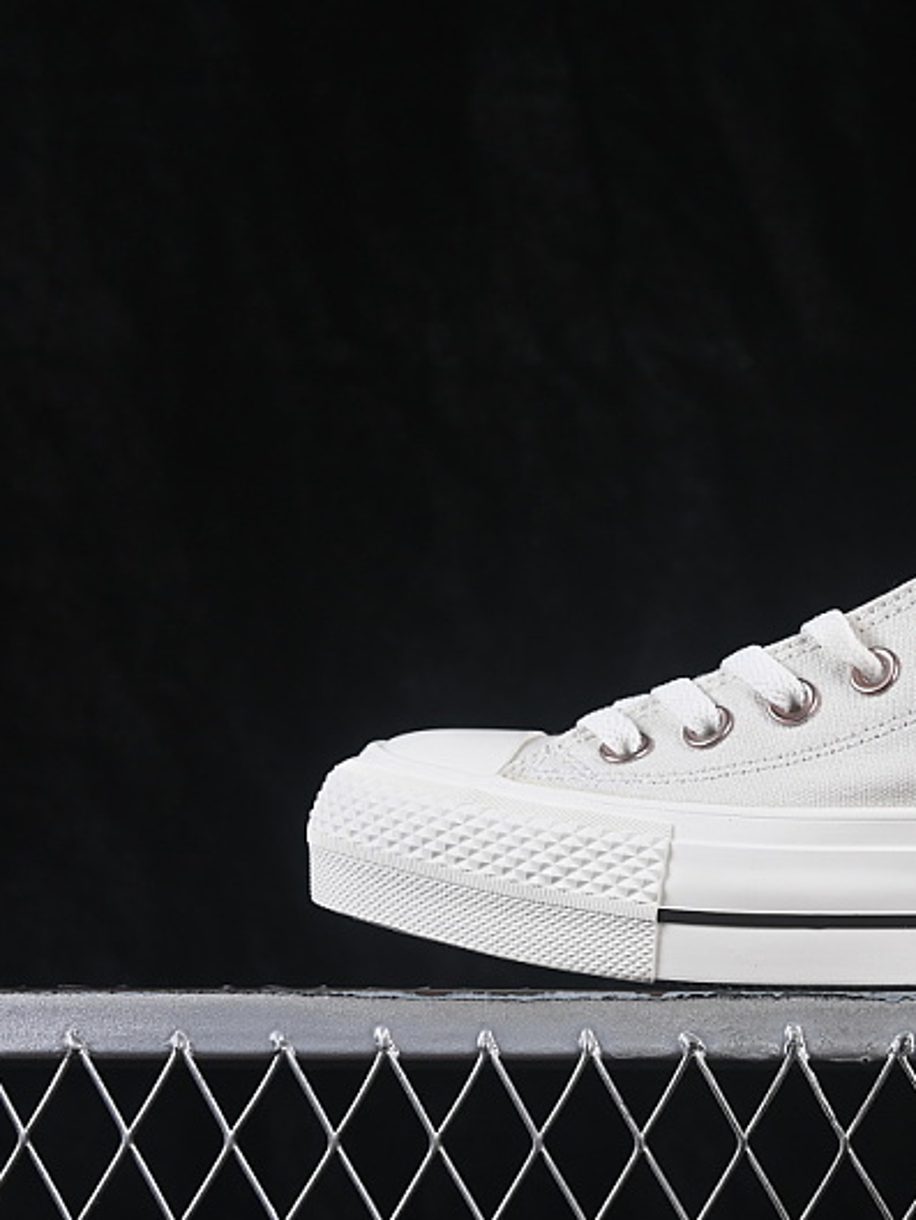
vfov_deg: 18.0
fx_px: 3844
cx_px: 914
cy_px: 610
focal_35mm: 109
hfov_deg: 13.4
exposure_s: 1/80
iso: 160
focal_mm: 50
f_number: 8
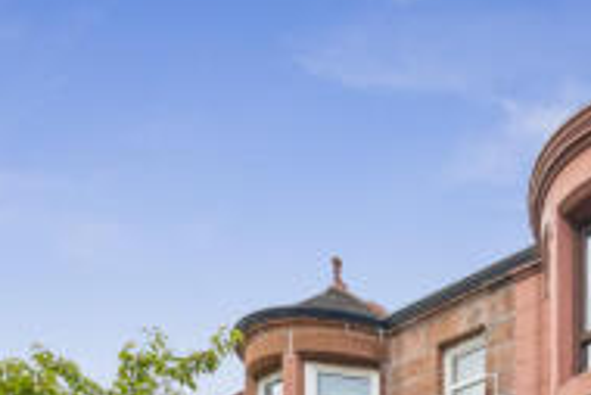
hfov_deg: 41.8
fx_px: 493
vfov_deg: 35.1
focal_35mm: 30
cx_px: 708
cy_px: 468
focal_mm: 12
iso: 200
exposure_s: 1/160
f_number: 6.3
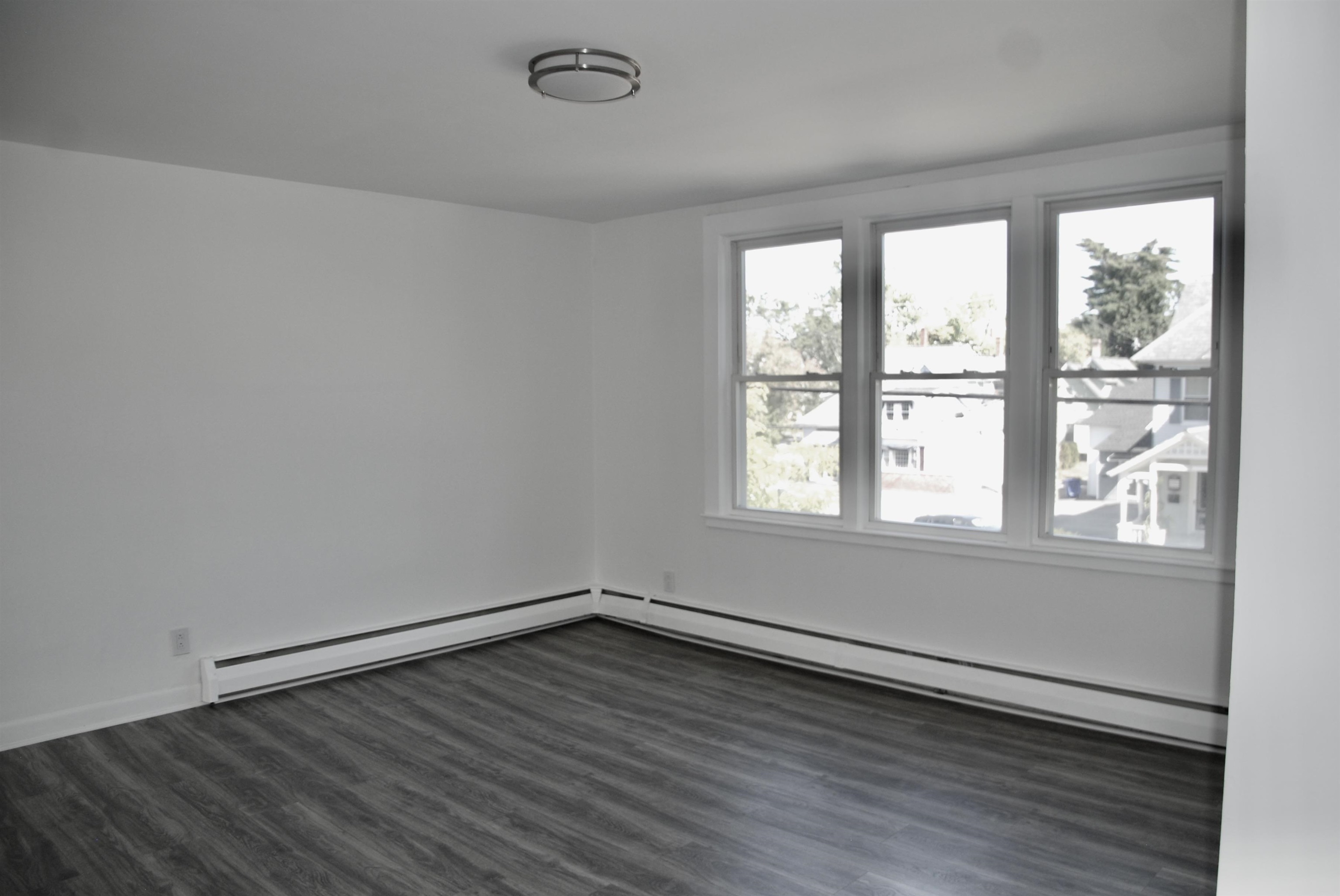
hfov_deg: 73.7
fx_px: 894
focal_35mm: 24
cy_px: 448
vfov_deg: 53.2
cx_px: 670
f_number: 3.5
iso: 180
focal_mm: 16
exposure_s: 1/125
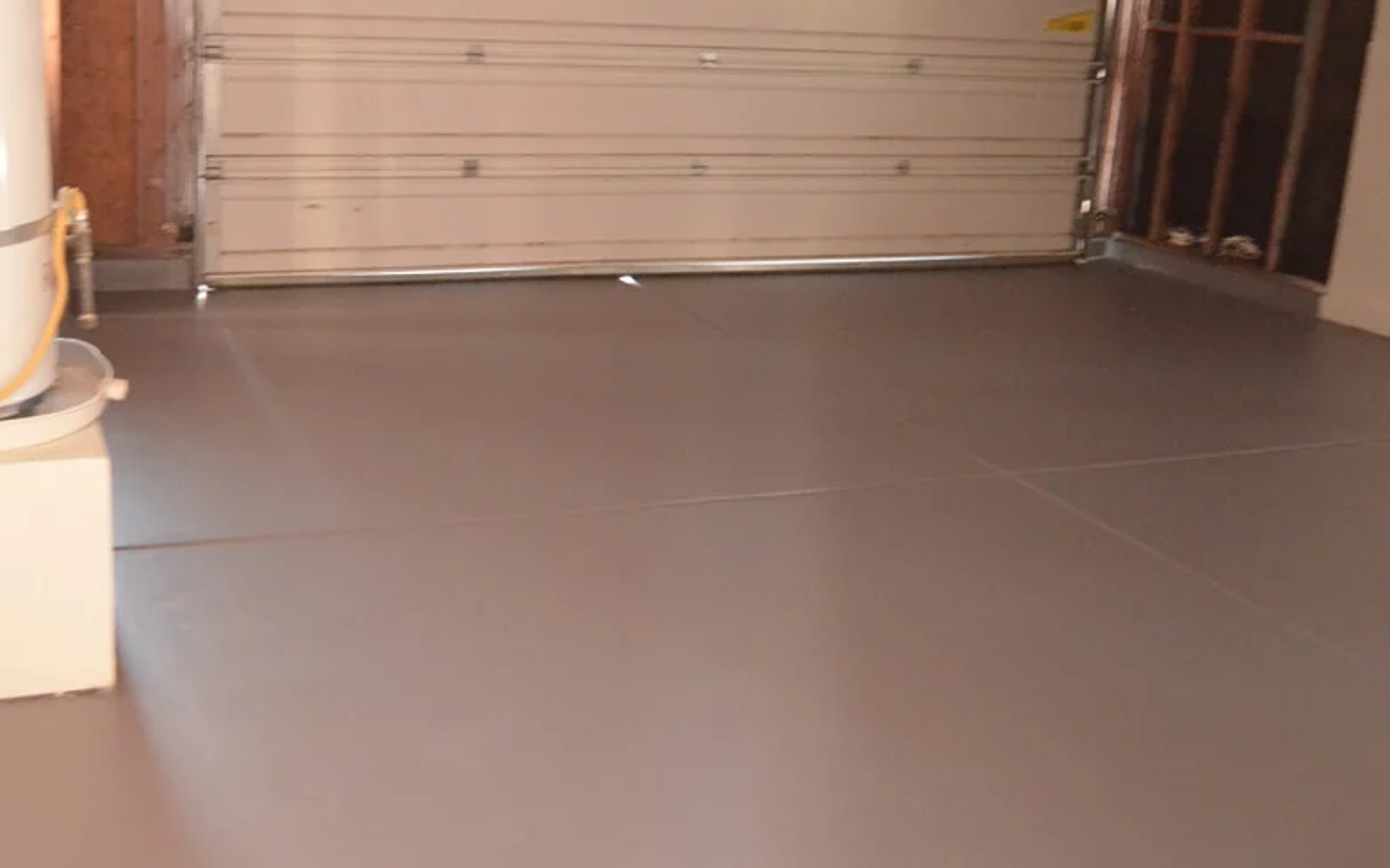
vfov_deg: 35.0
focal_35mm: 36
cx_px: 513
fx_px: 1364
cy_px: 290
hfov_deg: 53.4
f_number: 3.5
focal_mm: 18
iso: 6400
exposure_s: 1/20
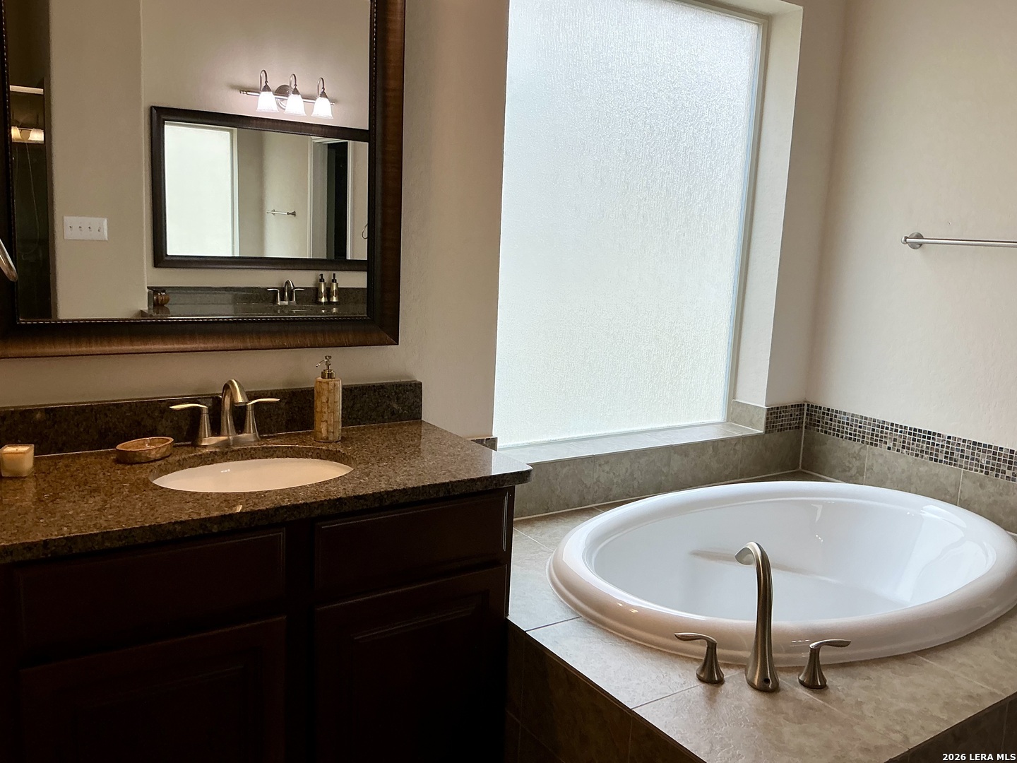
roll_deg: -2.3
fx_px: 823
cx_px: 508
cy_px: 382
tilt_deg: -10.2
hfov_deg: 63.4
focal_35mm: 28
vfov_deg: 49.7
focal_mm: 3
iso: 32
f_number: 1.8
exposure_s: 1/120
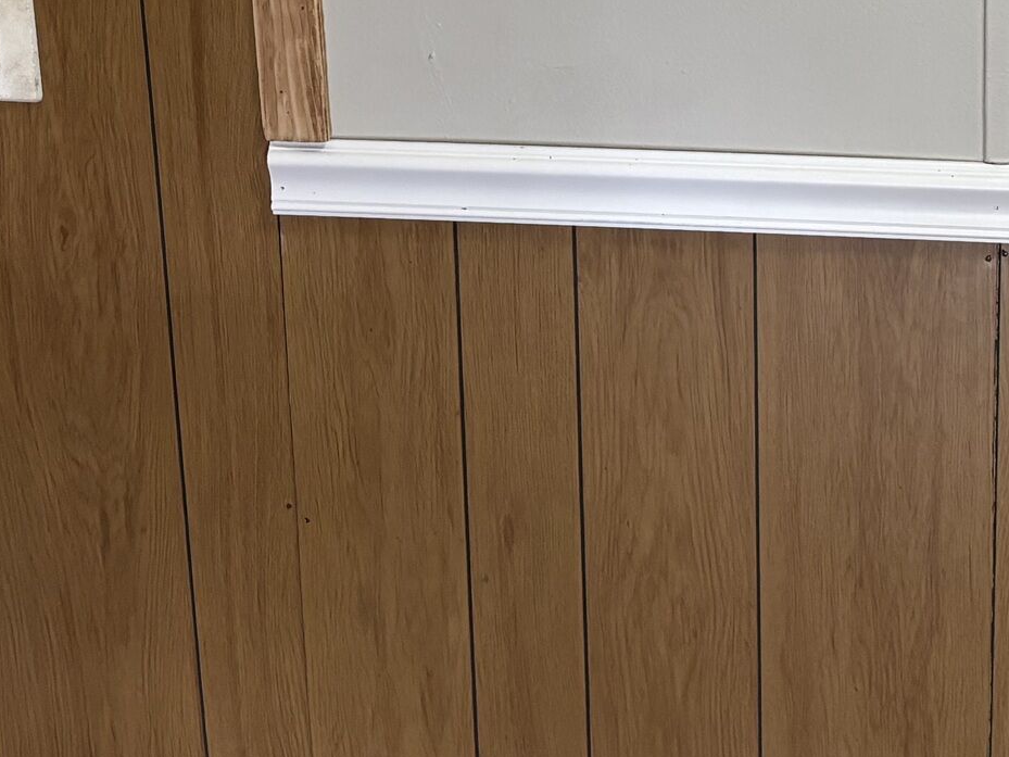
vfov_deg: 16.5
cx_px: 705
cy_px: -141
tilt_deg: -15.3
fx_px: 2507
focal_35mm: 86
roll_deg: +1.2
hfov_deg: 22.6
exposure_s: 1/60
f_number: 1.6
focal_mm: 5.96
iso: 200
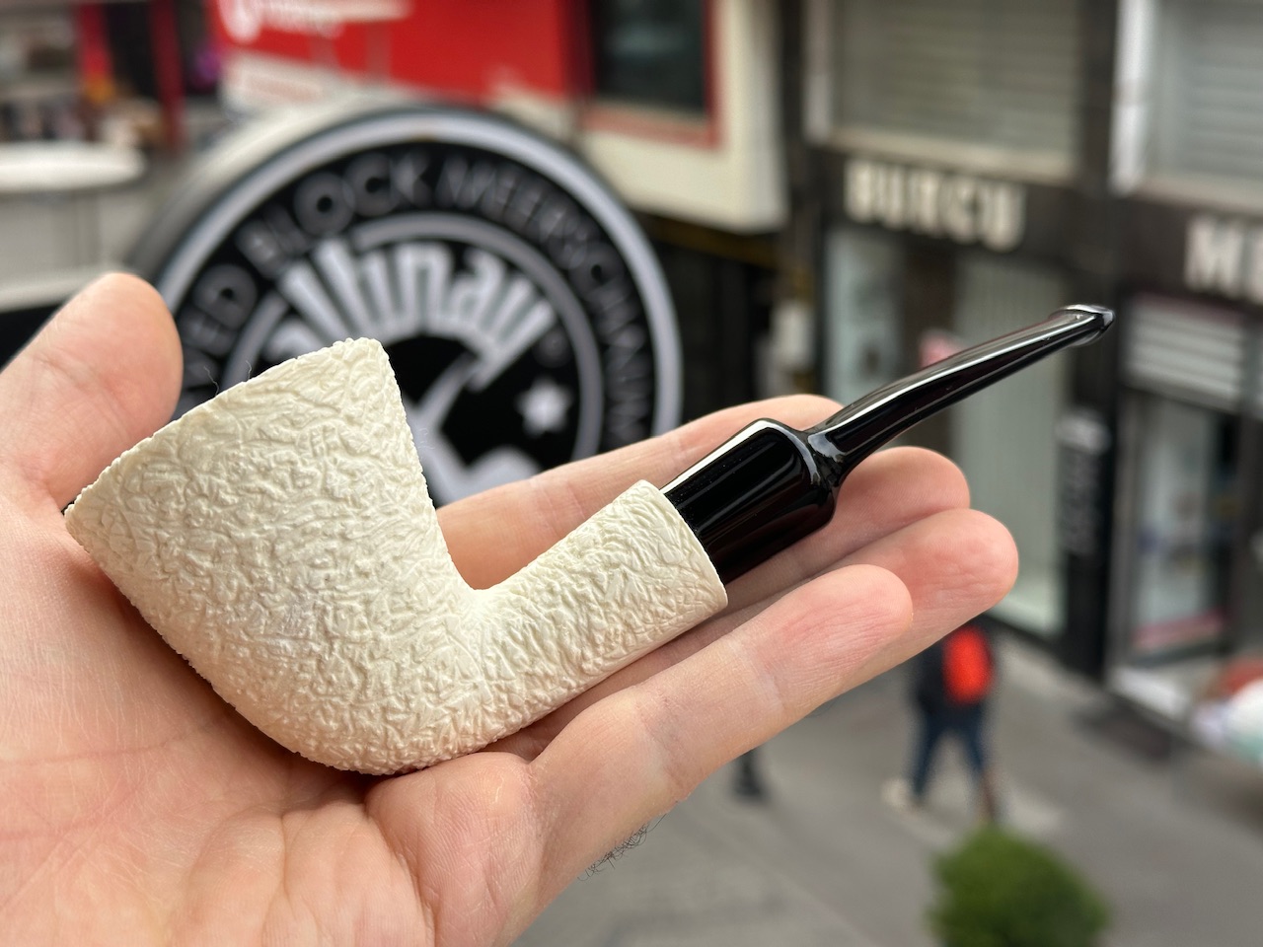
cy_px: 474
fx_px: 1751
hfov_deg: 39.7
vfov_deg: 30.3
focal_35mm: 48
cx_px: 632
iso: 64
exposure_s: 1/699
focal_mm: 6.86
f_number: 1.78
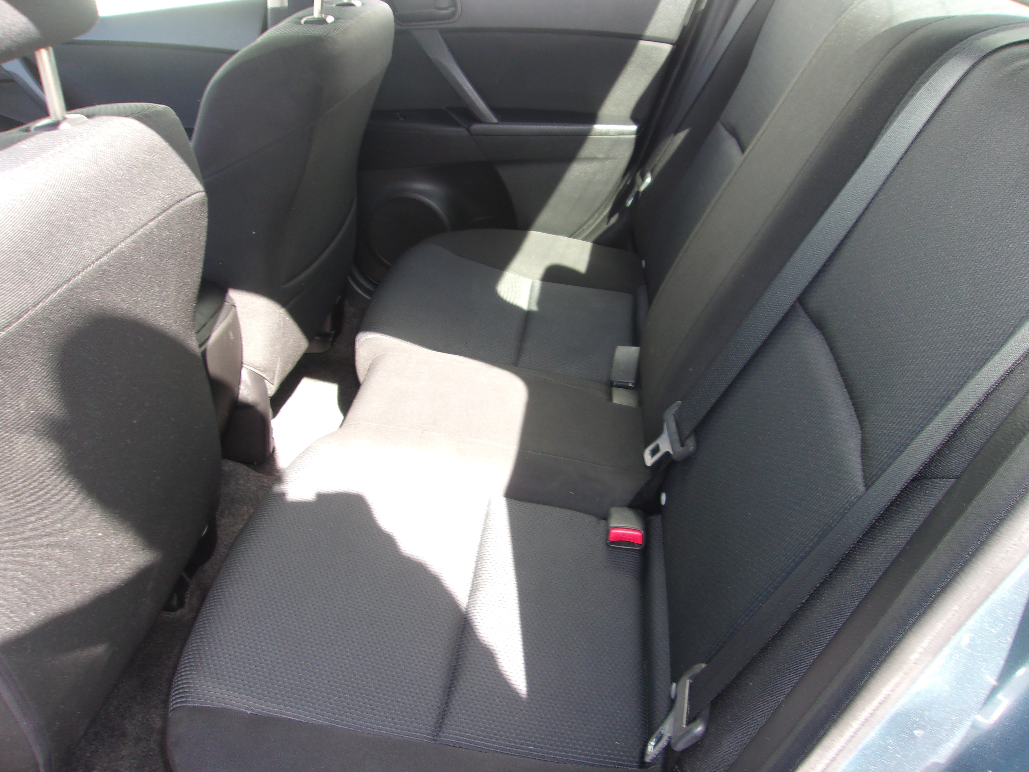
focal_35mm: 27
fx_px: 803
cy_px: 386
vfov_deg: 51.4
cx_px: 514
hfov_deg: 65.3
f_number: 3
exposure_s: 1/50
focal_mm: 4.9
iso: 80
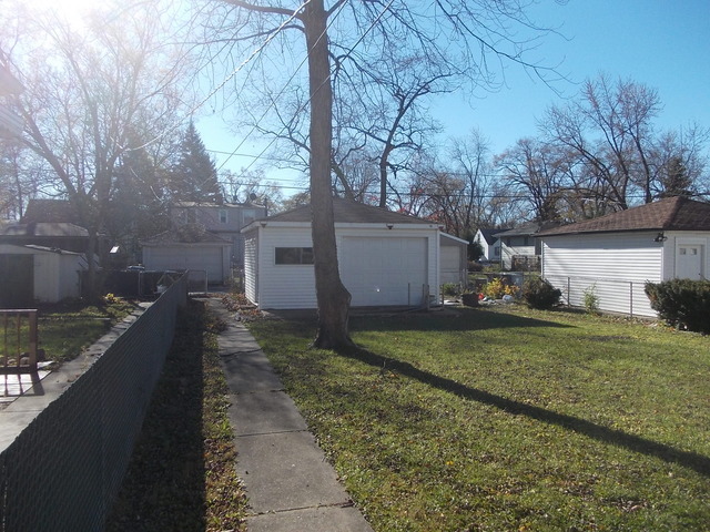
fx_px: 574
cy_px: 266
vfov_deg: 49.7
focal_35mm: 28
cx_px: 355
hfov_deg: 63.4
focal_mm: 4
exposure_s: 1/1000
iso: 80
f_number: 2.7
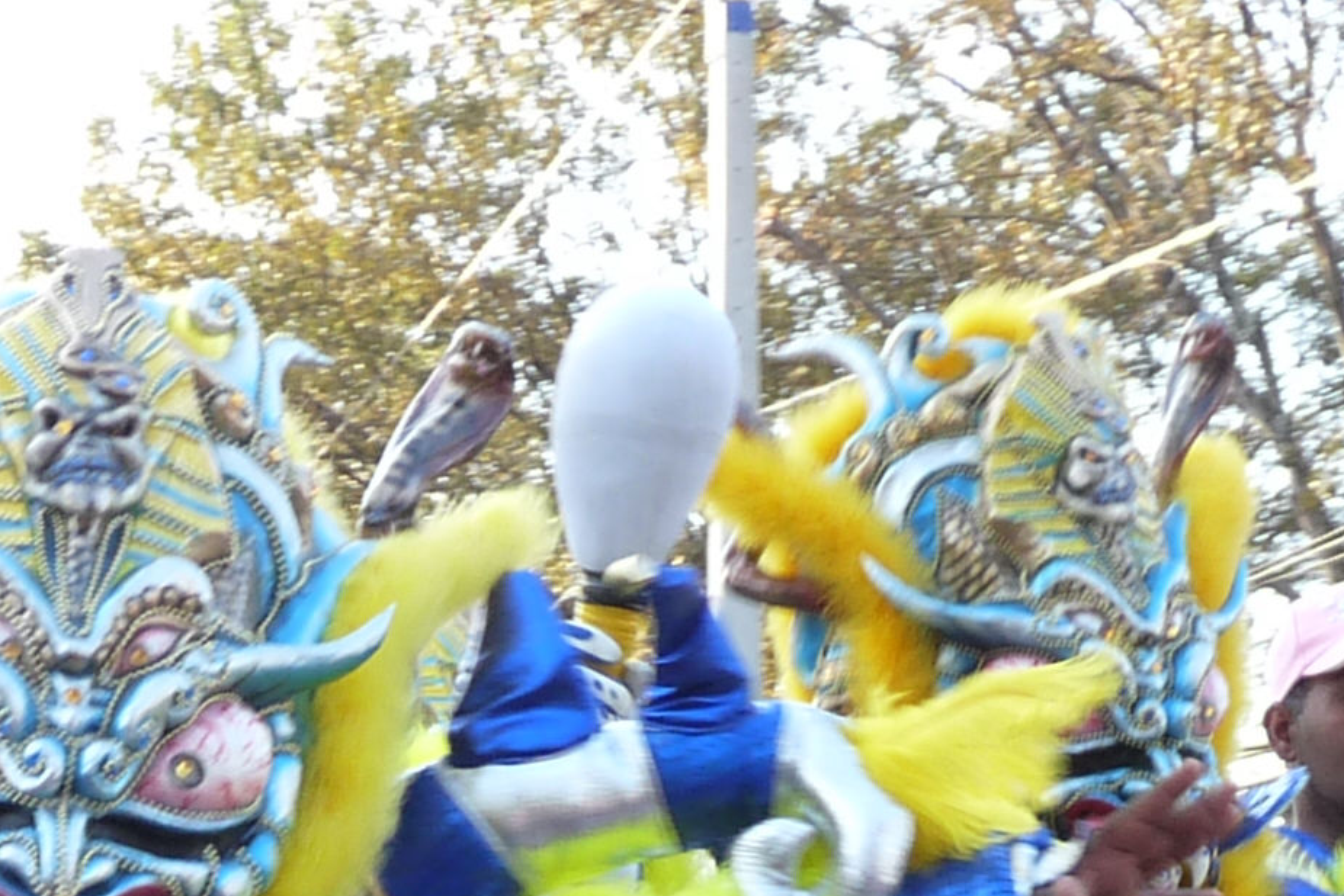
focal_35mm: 118
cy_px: 1382
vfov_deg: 11.1
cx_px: 163
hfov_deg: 17.1
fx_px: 4406
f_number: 2.8
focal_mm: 5
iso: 160
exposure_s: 1/125
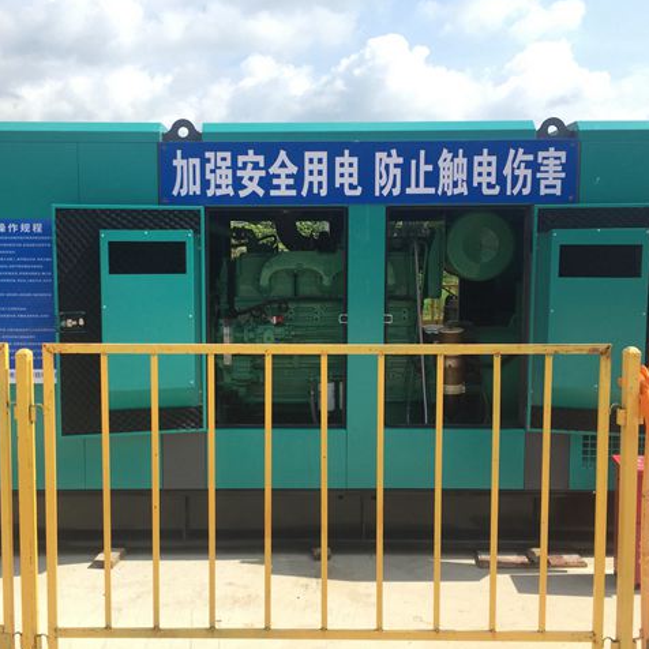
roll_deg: -0.4
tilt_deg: -7.0
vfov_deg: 47.2
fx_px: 742
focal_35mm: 35
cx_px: 290
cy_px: 322
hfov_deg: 47.1
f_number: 2.2
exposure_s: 1/1163
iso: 32
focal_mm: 4.15
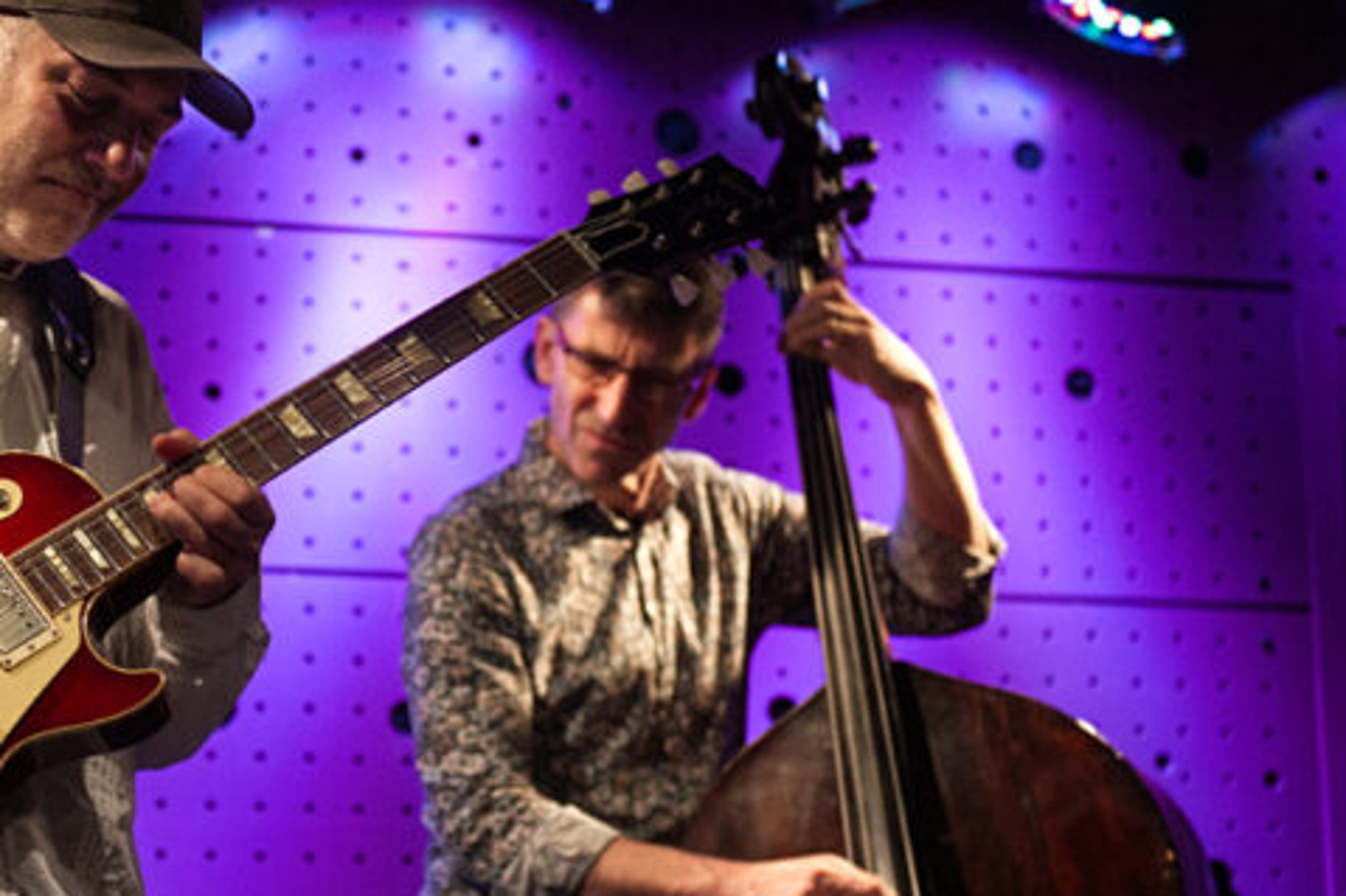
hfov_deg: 26.1
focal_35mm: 77
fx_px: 2878
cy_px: 598
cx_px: 405
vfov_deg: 17.7
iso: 1250
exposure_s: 1/160
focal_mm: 48
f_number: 2.8
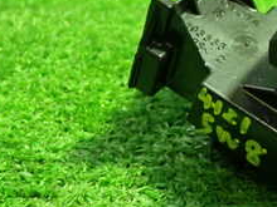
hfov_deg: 22.5
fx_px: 656
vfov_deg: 17.9
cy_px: 63
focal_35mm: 82
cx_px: 302
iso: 500
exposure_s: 1/30
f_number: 2.3
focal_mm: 5.4
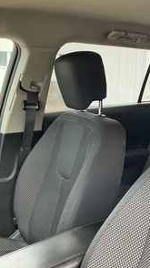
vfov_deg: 47.4
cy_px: 135
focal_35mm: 43
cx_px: 144
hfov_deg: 26.4
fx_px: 305
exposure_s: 1/102
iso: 64
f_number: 1.8
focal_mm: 3
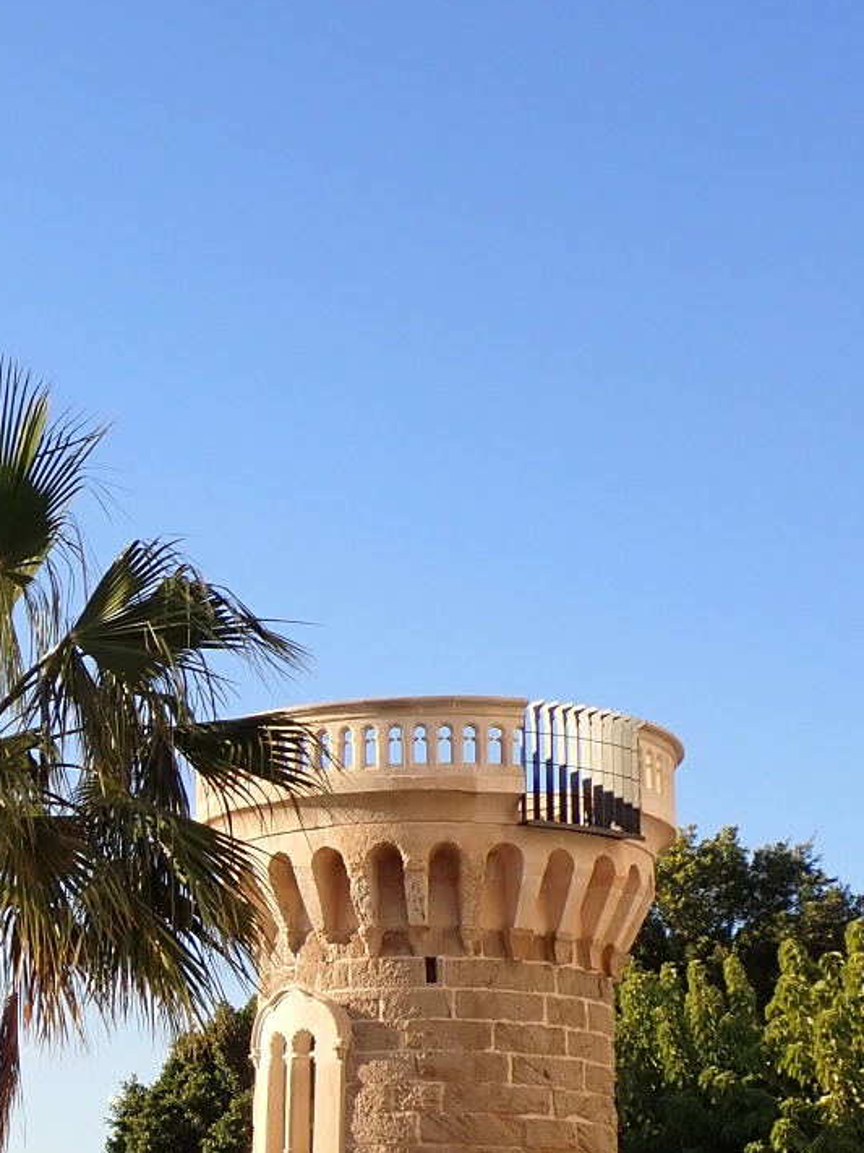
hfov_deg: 17.7
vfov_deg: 24.1
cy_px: 720
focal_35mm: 81
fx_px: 2696
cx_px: -31
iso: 100
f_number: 3.5
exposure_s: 1/500
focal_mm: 6.37
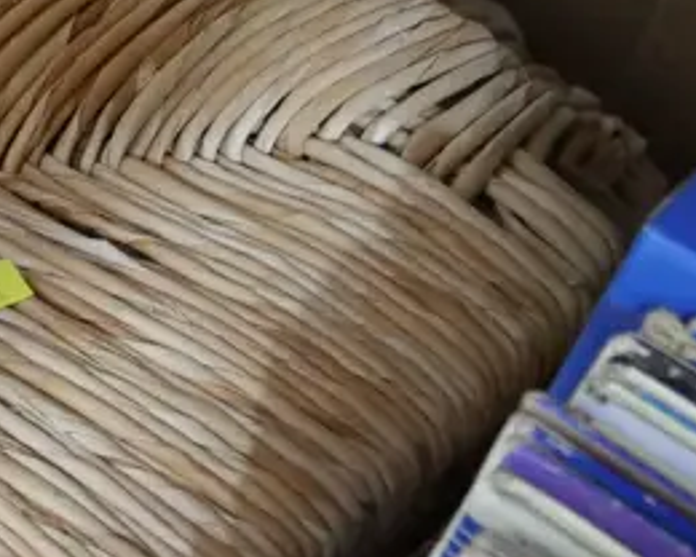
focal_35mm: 131
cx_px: -514
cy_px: 325
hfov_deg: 13.4
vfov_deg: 11.8
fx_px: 2698
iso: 3200
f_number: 4
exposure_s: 1/15
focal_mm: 17
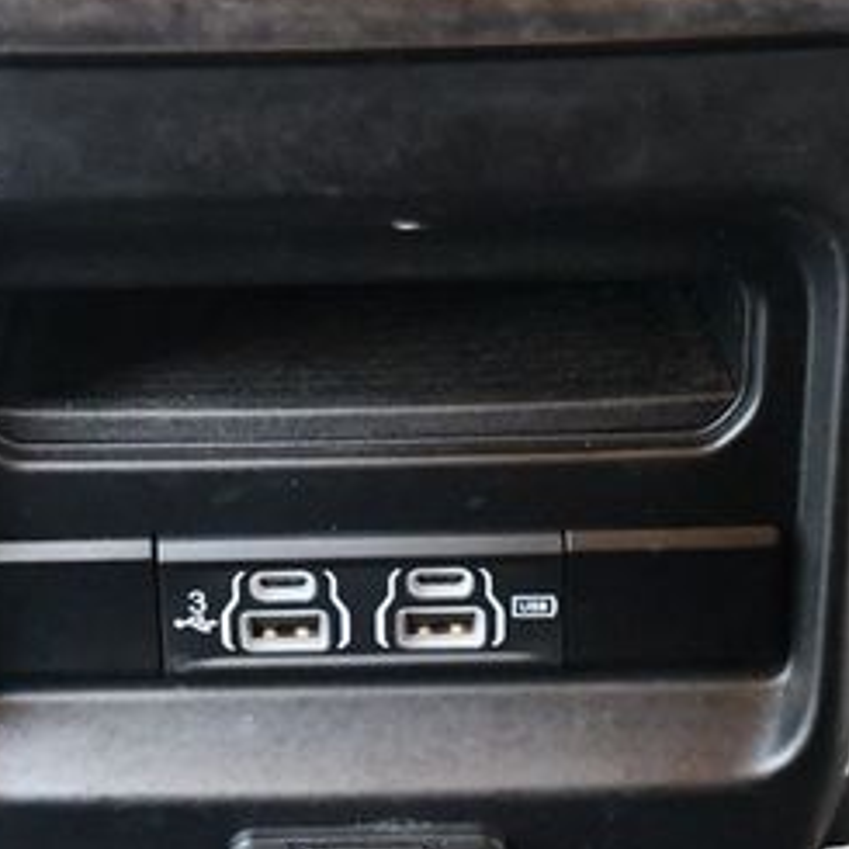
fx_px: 3136
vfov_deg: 15.4
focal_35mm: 113
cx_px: 308
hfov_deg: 15.4
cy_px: 298
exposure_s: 1/25
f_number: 4.2
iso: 12800
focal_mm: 34
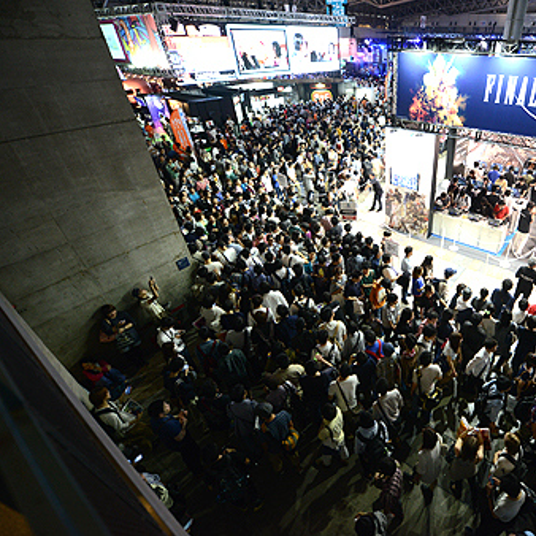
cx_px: 392
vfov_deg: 80.7
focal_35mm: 18
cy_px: 267
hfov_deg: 75.8
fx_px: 315
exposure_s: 1/100
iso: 1250
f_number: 2.8
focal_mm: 14
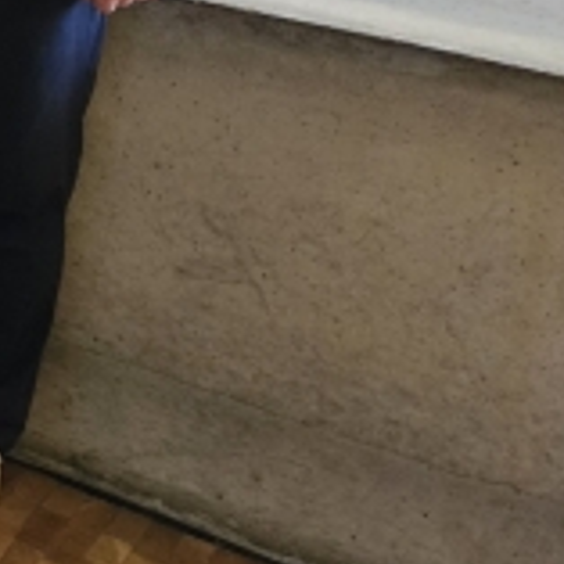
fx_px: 1788
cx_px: -758
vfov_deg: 16.5
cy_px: -248
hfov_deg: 13.5
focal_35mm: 97
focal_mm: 5.4
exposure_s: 1/100
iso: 640
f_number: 1.8
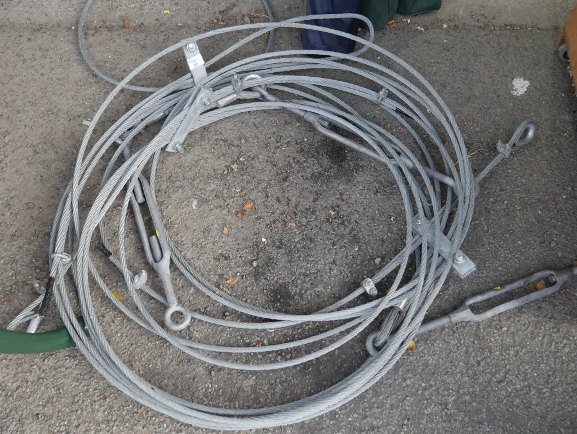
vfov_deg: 41.8
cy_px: 217
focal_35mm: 34
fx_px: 567
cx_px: 288
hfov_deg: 53.9
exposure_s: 1/125
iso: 200
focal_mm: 17
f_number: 4
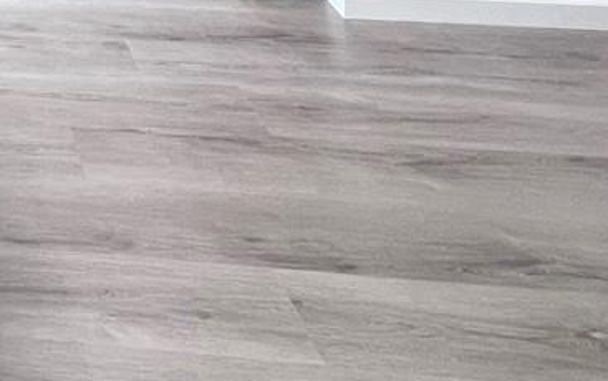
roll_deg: +0.3
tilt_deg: -1.1
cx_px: -252
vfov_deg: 16.2
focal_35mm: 60
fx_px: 995
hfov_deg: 26.6
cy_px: -403
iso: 160
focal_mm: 1.57
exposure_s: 1/60
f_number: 1.8
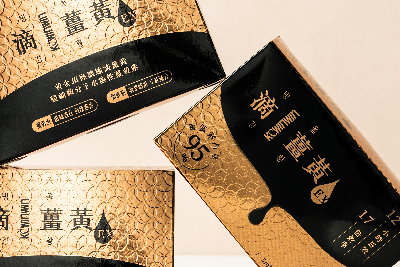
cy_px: 131
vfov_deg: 7.4
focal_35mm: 185
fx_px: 2055
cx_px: 172
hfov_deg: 11.1
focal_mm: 90
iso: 200
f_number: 8
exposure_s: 1/160
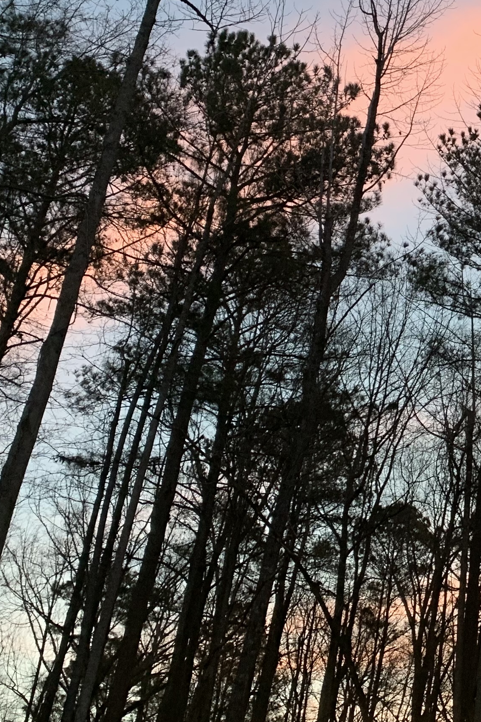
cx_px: 614
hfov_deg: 19.7
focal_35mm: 64
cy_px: 273
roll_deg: -2.2
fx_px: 1283
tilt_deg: +30.5
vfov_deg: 31.3
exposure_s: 1/60
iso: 125
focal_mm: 4.25
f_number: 1.8
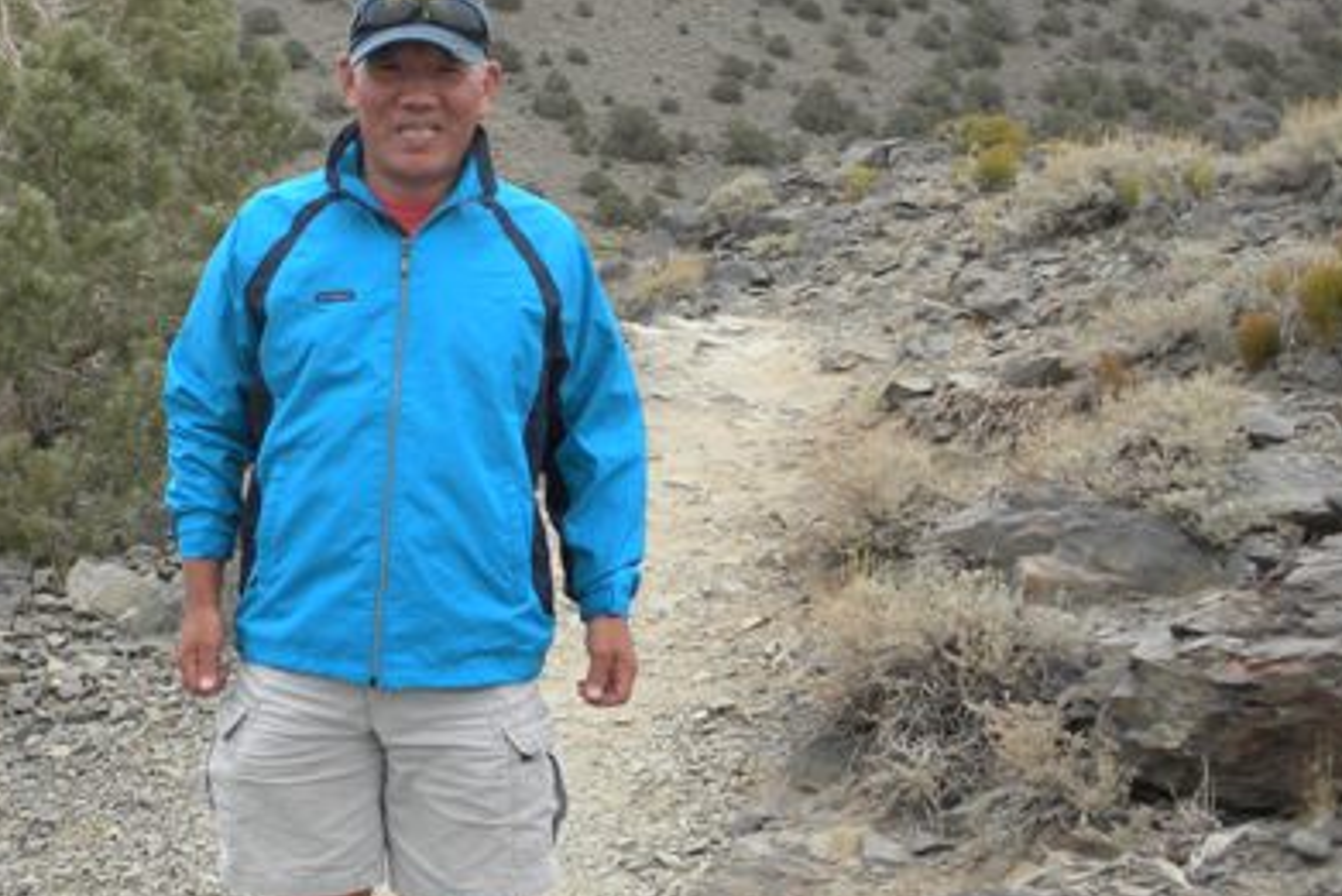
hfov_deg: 31.4
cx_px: 347
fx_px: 2349
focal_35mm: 63
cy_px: 481
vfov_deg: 21.6
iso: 64
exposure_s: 1/160
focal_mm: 6.6
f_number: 3.5
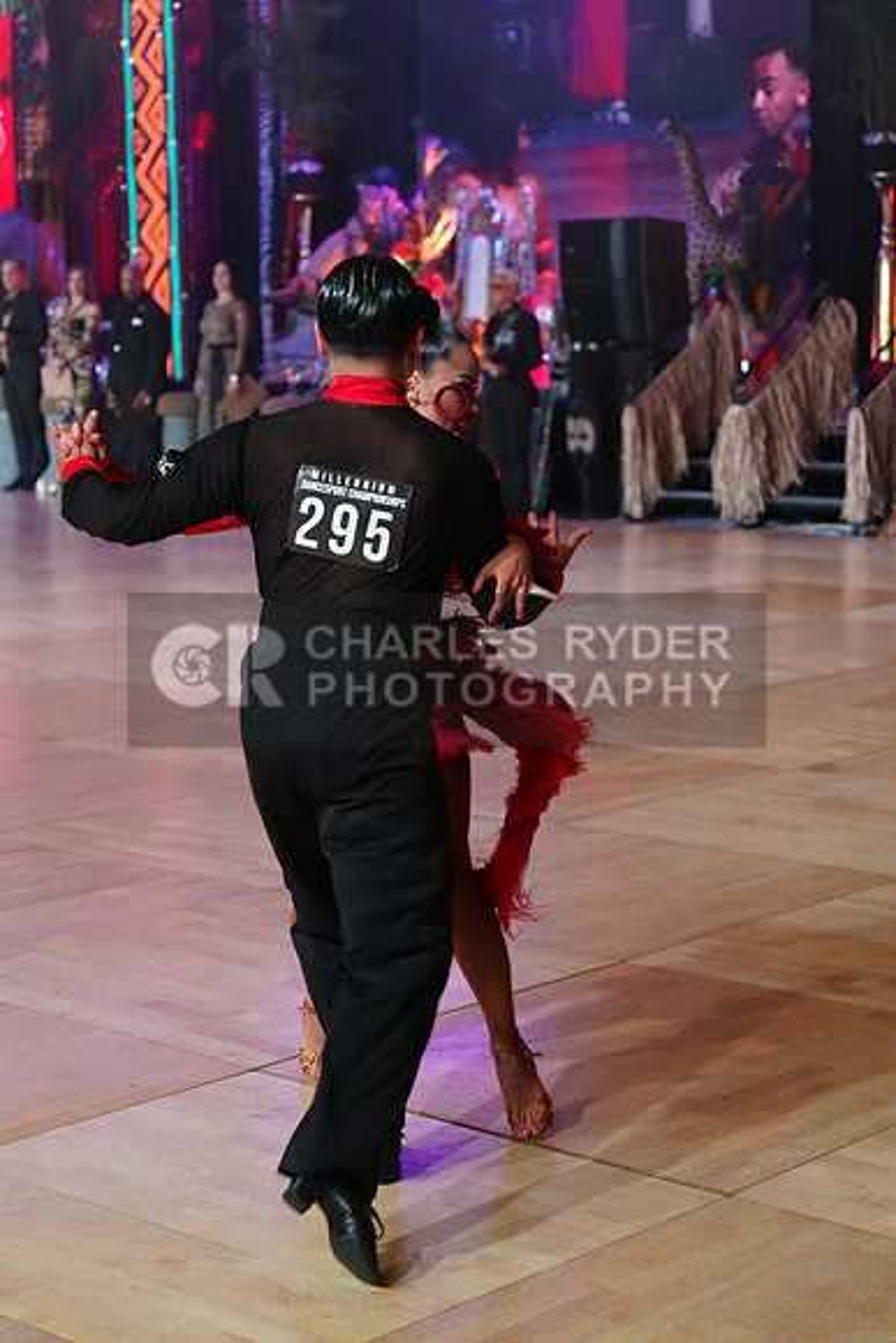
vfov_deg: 28.8
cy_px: 672
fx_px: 2612
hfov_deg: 19.5
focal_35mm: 70
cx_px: 448
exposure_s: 1/250
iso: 3200
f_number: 4
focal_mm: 70
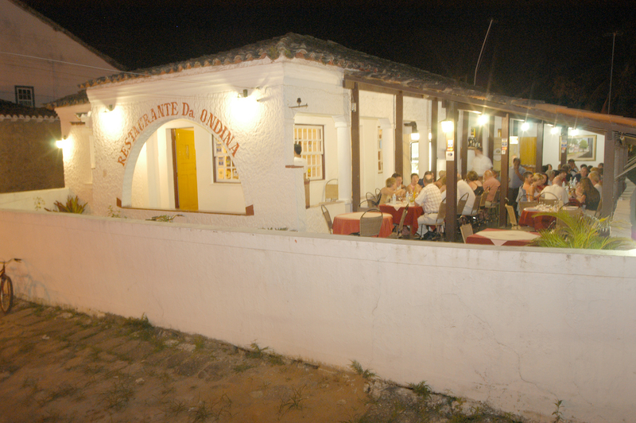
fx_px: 556
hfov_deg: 59.5
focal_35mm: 32
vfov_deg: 41.6
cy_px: 212
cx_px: 318
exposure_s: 1/3
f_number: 5.6
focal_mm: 21
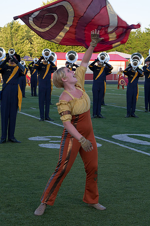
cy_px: 112
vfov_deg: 23.2
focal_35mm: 88
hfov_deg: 15.5
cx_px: 76
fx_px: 551
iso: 640
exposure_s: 1/250
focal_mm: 58
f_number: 8
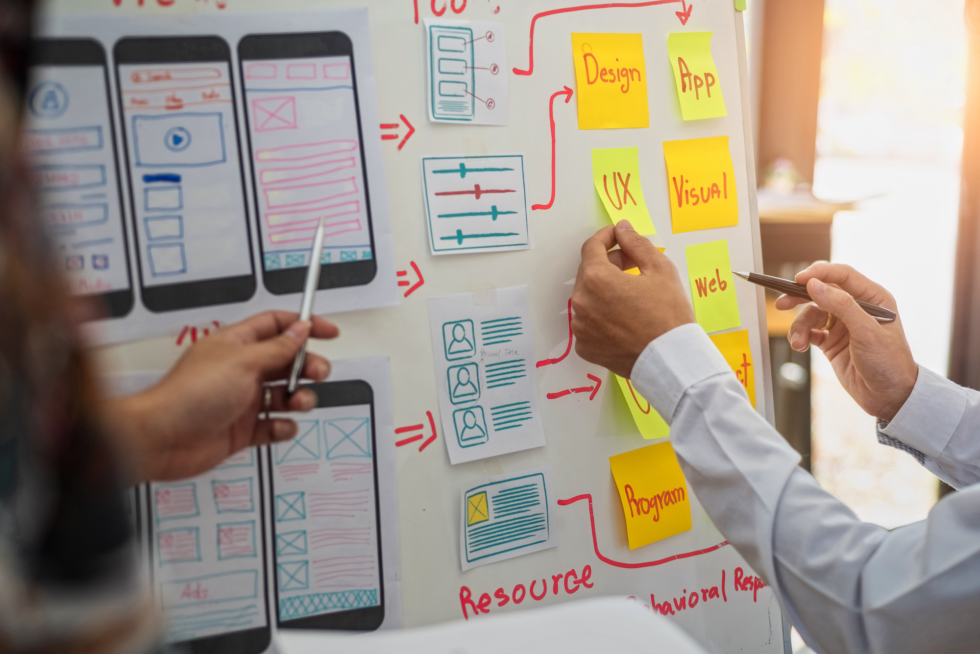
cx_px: 490
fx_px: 1634
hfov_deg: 33.4
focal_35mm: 60
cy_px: 327
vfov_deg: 22.6
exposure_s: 1/250
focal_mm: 60
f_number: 3.2
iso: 250
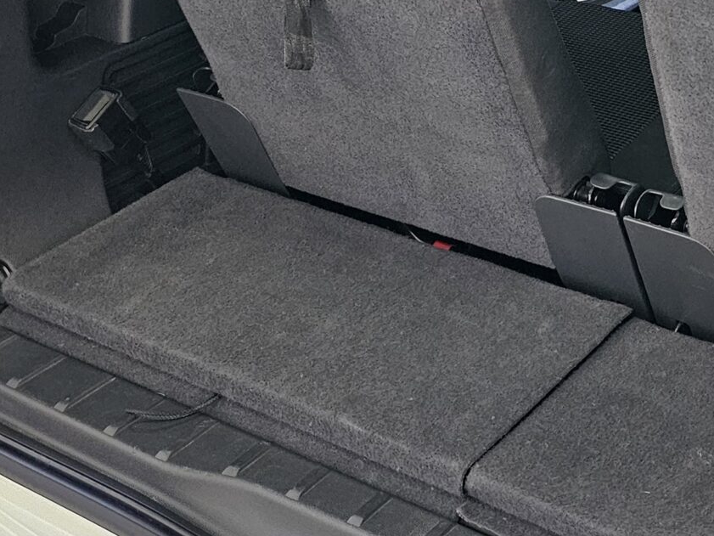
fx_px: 1444
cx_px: 692
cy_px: 170
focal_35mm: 70
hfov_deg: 26.5
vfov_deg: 20.9
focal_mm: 6.3
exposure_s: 1/25
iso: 800
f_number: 1.7
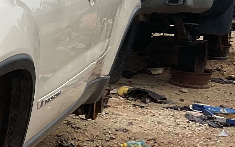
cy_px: 38
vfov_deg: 11.0
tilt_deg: -9.8
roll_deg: -2.8
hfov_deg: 15.5
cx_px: -164
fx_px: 762
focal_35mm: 119
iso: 16
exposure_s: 1/1730
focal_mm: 3
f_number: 1.8
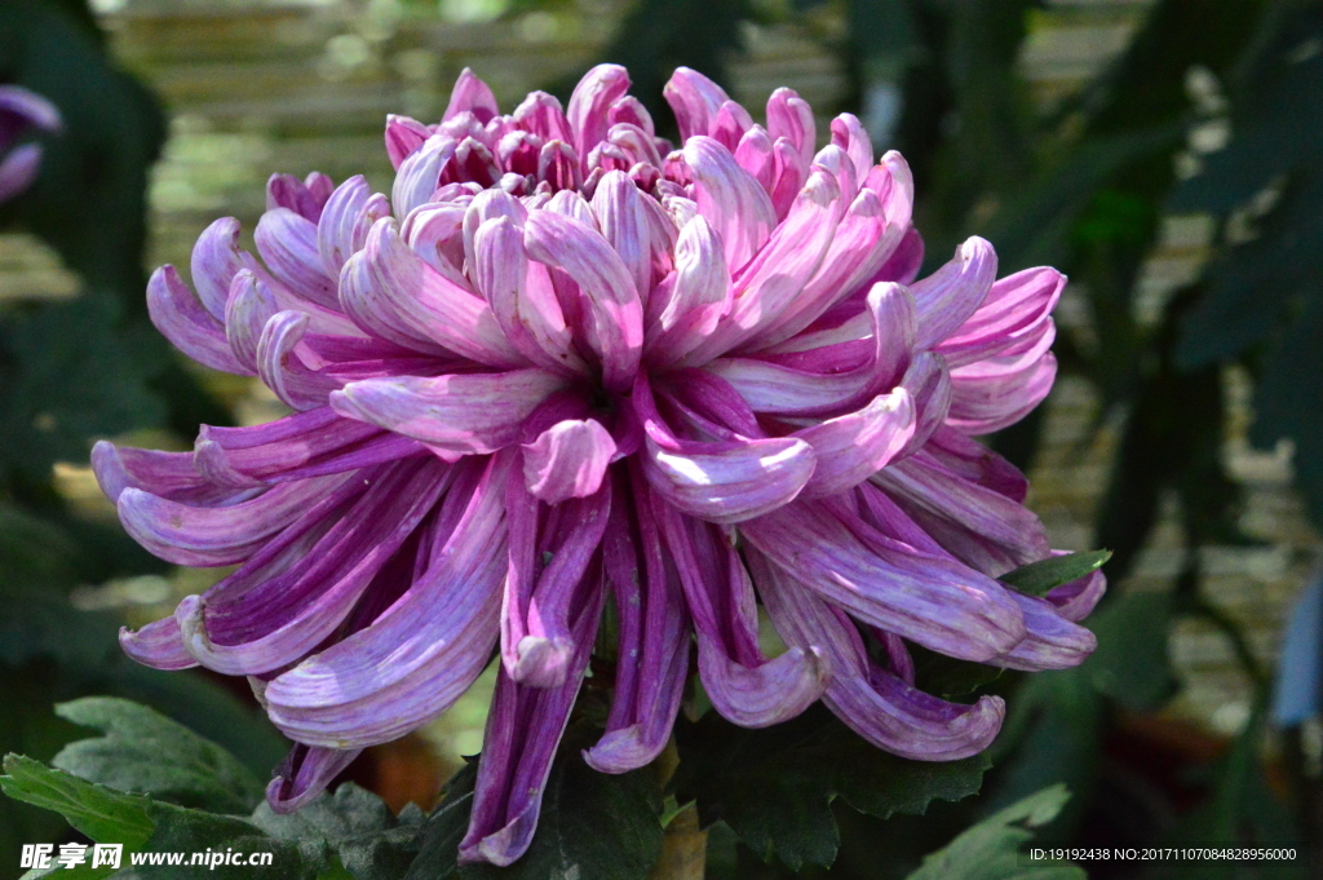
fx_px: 3856
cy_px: 440
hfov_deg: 19.5
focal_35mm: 105
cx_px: 662
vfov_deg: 13.0
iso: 6400
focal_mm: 70
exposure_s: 1/200
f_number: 13
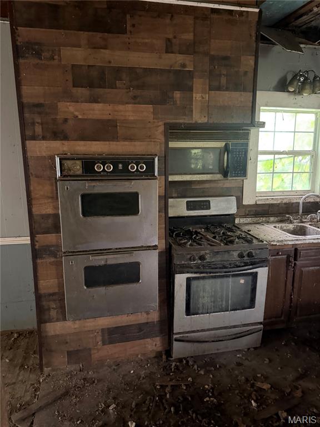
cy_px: 214
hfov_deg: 56.8
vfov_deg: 71.6
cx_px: 160
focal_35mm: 24
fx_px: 296
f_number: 1.78
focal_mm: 6.76
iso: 1250
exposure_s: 1/30
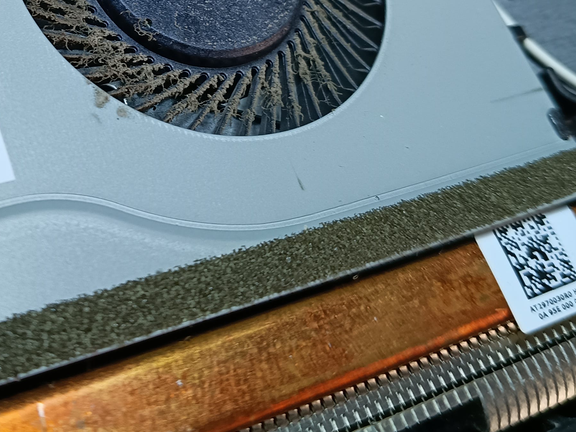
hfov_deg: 31.9
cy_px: -36
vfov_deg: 23.4
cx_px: 118
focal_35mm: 59
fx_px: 982
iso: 195
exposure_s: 1/100
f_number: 1.8
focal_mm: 4.81
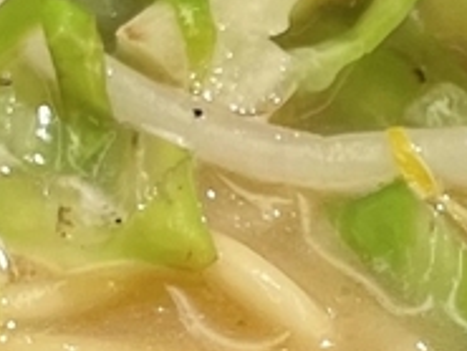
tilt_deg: -48.3
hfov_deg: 11.5
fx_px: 2281
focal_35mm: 169
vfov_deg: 8.7
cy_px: -69
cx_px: 535
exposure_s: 1/120
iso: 125
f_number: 1.6
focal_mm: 5.1
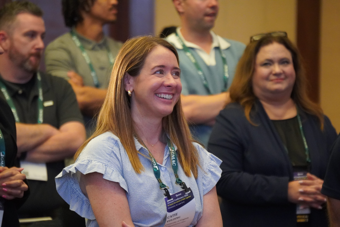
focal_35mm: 297
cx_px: 170
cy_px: 114
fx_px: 2805
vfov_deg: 4.6
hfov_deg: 6.9
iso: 6400
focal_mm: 198
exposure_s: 1/80
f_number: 6.3
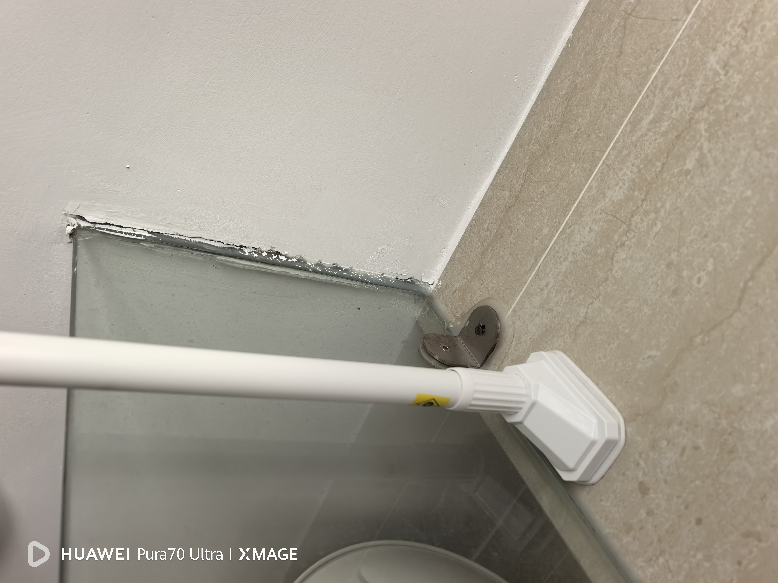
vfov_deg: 51.4
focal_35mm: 27
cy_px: 292
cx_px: 389
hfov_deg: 65.3
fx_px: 607
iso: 320
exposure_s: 1/100
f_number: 2
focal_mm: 8.5
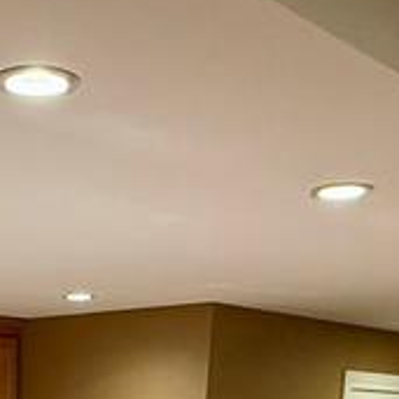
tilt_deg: -16.4
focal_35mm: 74
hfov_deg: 22.8
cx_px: 37
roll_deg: -0.5
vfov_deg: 18.5
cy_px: 712
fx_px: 965
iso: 320
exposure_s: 1/60
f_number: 2.2
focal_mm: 2.22
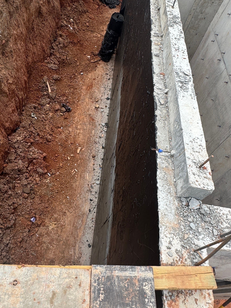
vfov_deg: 67.3
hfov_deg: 52.9
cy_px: 155
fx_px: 231
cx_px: 100
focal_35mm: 26
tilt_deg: -55.9
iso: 50
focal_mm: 2.22
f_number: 2.2
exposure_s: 1/868
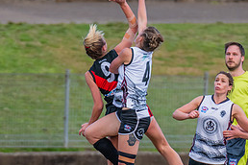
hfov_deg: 1.6
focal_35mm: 1269
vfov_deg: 1.1
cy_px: 151
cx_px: 137
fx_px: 8741
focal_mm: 420
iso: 800
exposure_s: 1/1250
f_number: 4.5
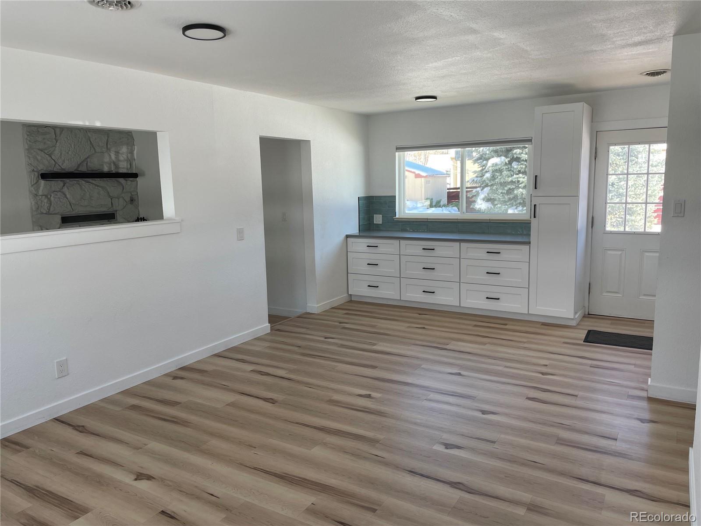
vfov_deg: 53.1
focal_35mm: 26
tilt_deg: -6.3
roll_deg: +1.9
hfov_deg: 67.3
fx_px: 527
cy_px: 263
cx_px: 350
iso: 32
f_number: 1.6
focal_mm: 4.2
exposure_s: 1/125
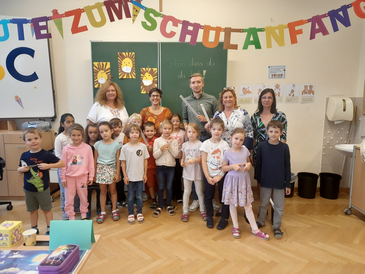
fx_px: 253
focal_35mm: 24
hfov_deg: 71.6
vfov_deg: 56.8
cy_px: 137
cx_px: 182
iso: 200
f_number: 1.8
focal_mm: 5.23
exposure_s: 1/50
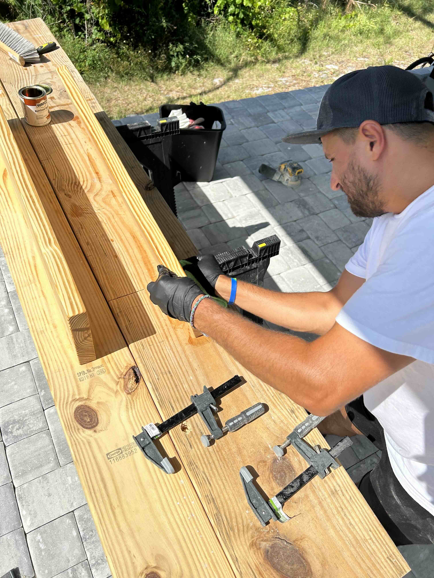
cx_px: 217
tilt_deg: -49.5
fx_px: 435
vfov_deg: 67.3
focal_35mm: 26
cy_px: 289
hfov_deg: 53.1
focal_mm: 5.7
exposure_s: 1/3831
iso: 50
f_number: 1.5
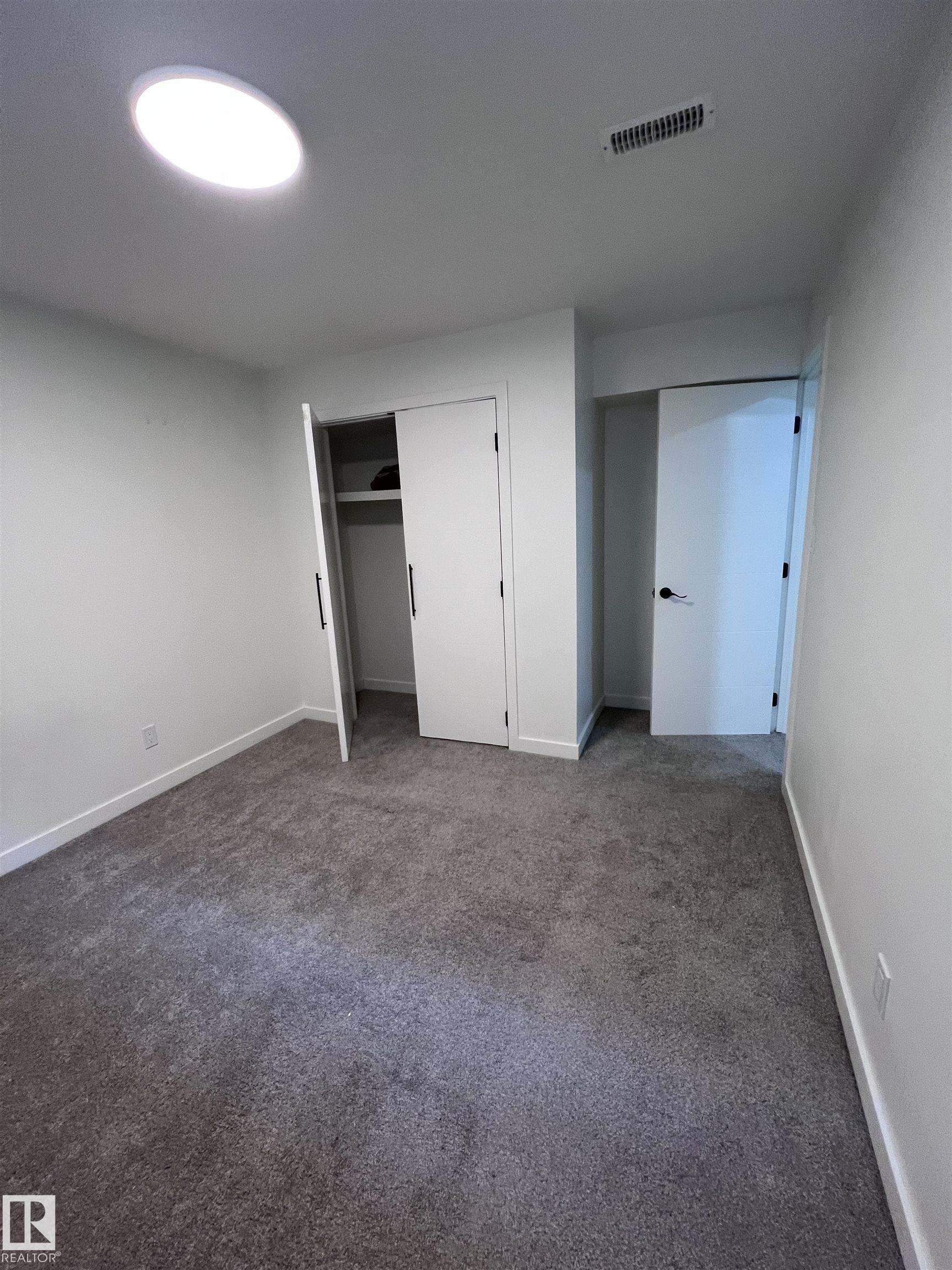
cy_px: 635
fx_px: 477
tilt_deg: -12.1
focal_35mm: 13
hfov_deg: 89.9
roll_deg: +3.0
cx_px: 476
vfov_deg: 106.2
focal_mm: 1.57
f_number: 1.8
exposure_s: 1/60
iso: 200
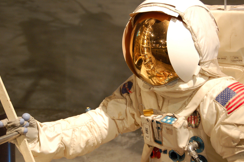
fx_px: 555
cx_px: 124
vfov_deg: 16.6
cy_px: 84
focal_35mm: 82
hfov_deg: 24.8
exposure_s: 1/6
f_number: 4.8
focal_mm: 50
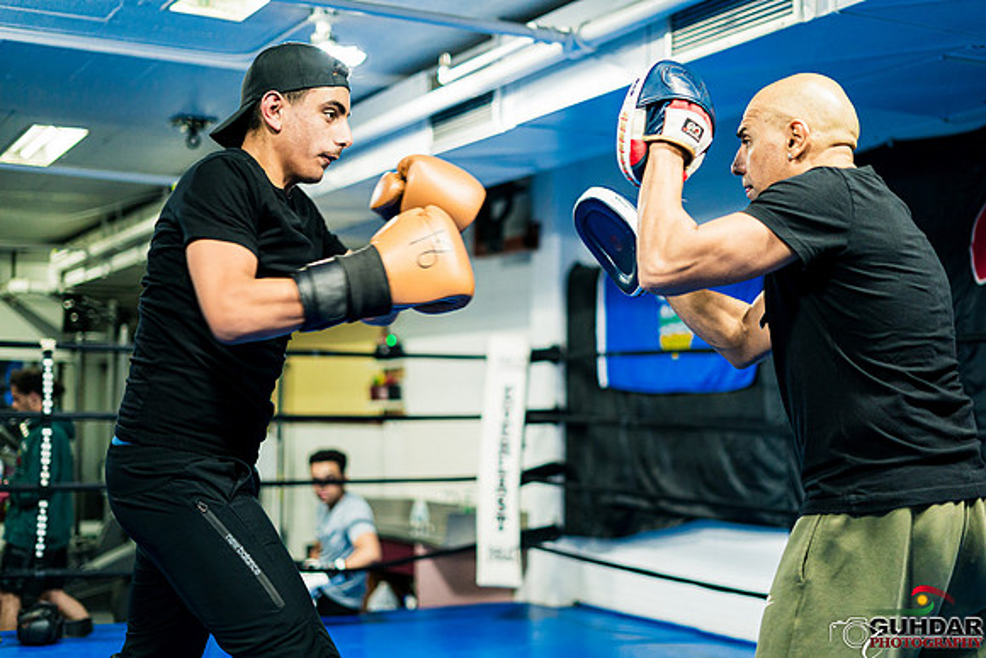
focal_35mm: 50
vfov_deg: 27.0
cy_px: 329
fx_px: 1370
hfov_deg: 39.6
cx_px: 493
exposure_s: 1/500
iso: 1600
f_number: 1.8
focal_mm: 50
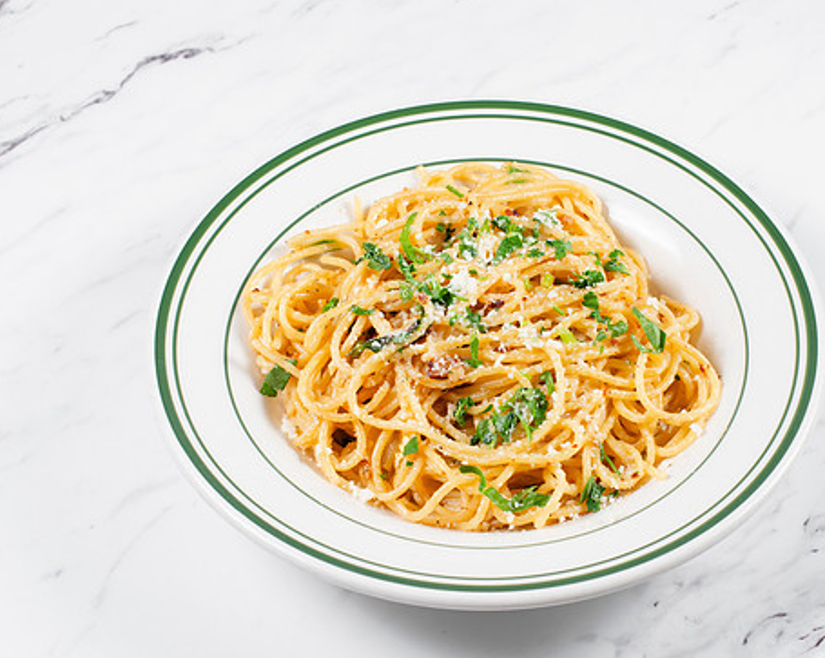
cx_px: 474
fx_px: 1805
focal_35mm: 74
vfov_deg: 20.7
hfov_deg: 25.7
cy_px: 351
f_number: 10
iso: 200
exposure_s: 1/250
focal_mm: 50
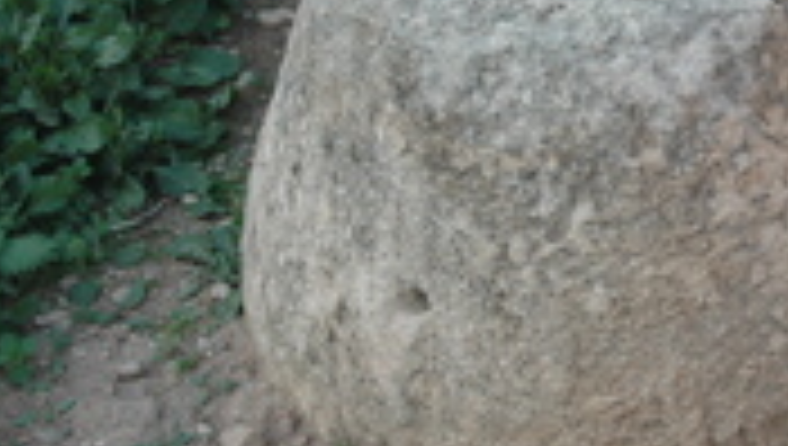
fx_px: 2636
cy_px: 117
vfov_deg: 9.6
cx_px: 892
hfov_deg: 16.4
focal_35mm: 126
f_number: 7.1
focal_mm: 32
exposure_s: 1/200
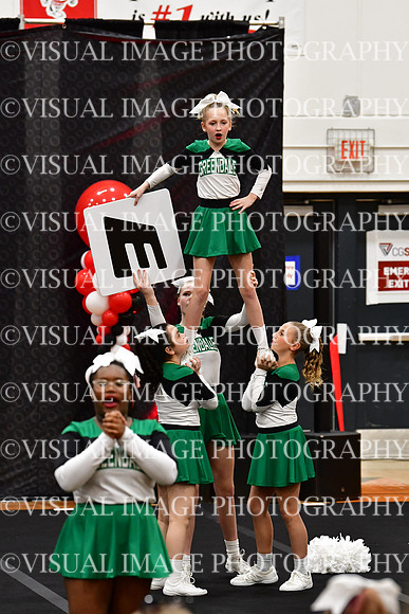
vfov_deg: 10.2
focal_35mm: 202
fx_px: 3440
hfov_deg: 6.8
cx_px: 204
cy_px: 307
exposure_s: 1/500
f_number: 3.5
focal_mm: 135
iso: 4000
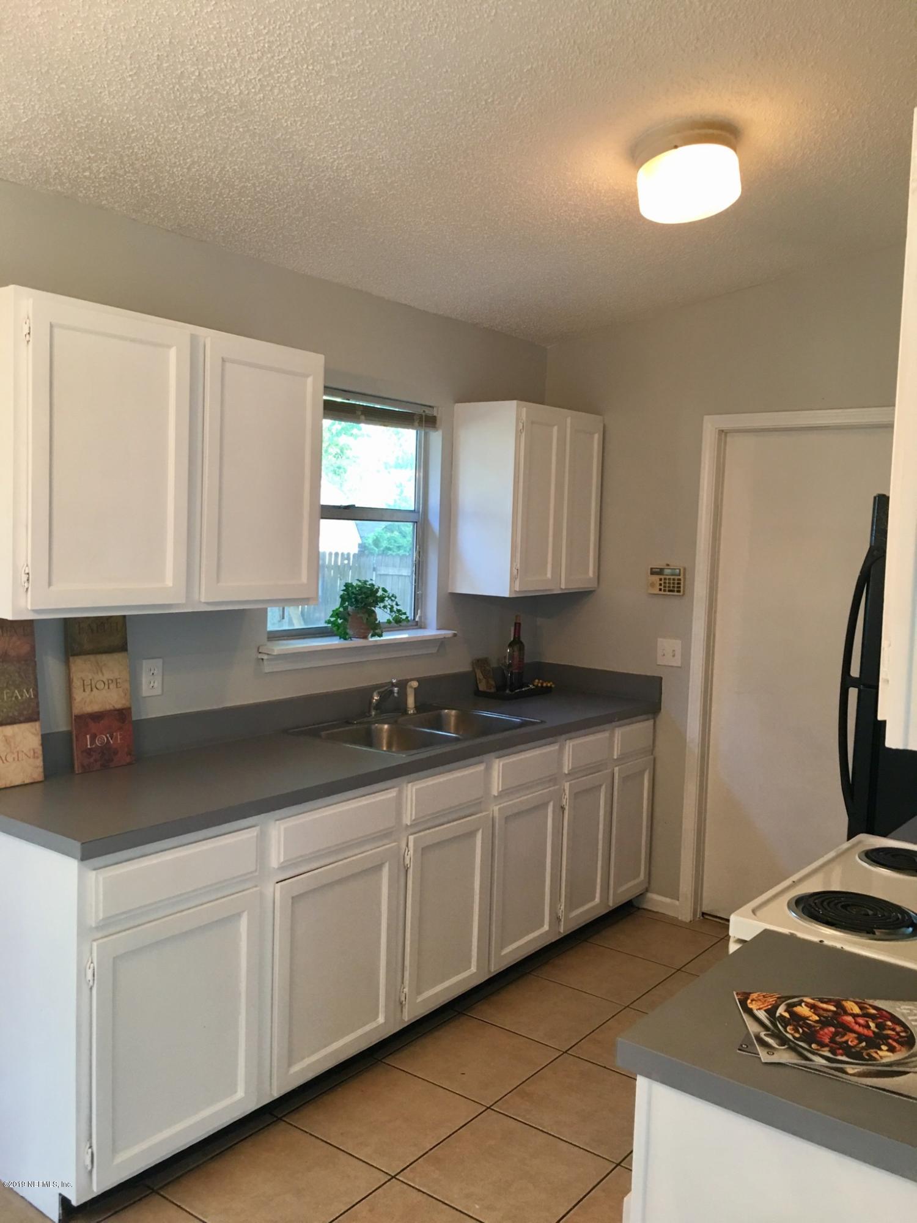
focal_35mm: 29
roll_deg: -1.2
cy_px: 612
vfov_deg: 61.7
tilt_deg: -3.7
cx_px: 458
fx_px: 1024
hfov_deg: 48.2
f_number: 2.2
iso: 50
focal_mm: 4.15
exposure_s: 1/15
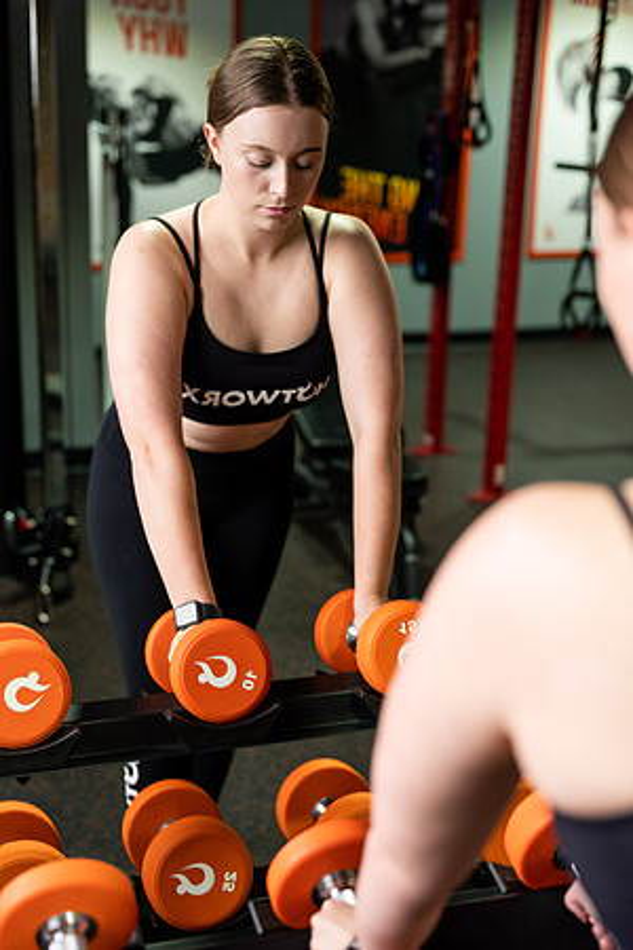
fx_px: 1319
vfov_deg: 39.6
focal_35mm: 50
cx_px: 316
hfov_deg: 27.0
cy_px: 475
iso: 400
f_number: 2.8
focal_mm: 50
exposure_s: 1/160
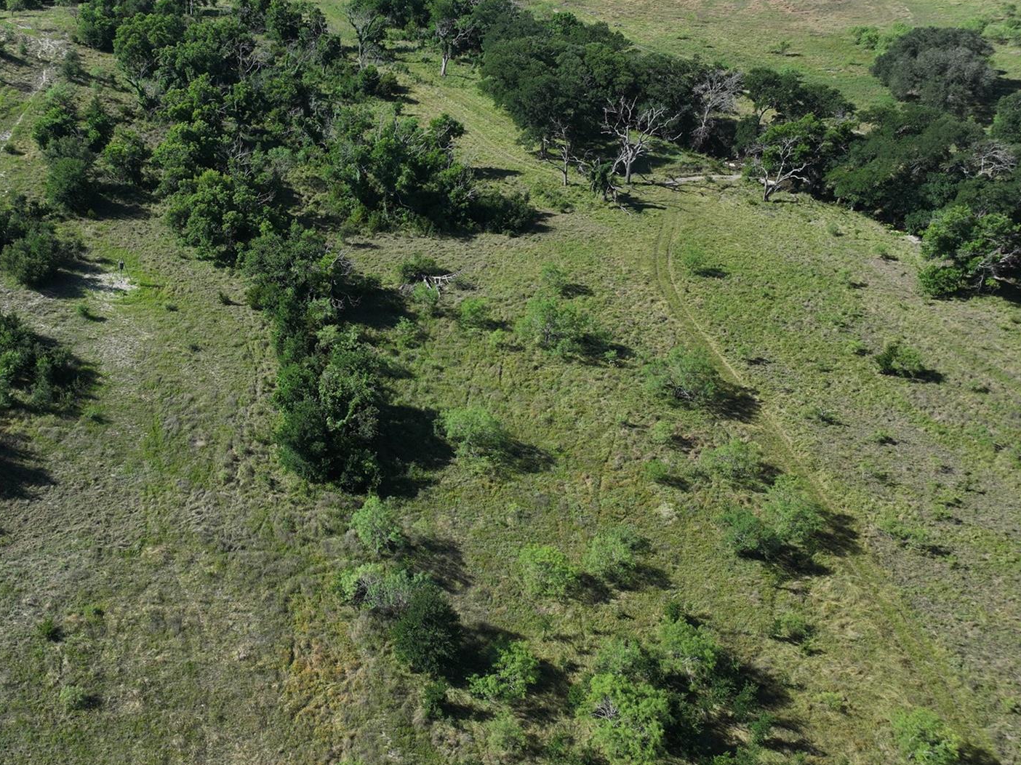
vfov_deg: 40.5
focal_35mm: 35
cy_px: 308
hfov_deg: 51.0
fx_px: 1032
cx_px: 287
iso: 100
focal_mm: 12.29
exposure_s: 1/240
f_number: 2.8
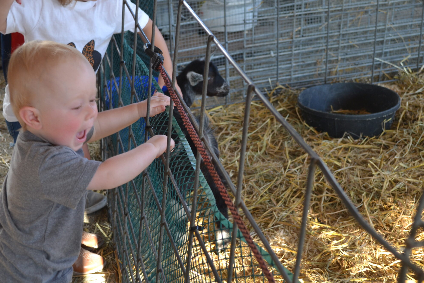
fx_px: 797
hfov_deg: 29.8
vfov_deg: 20.1
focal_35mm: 68
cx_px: 203
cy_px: 147
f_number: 5
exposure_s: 1/100
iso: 400
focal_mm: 35
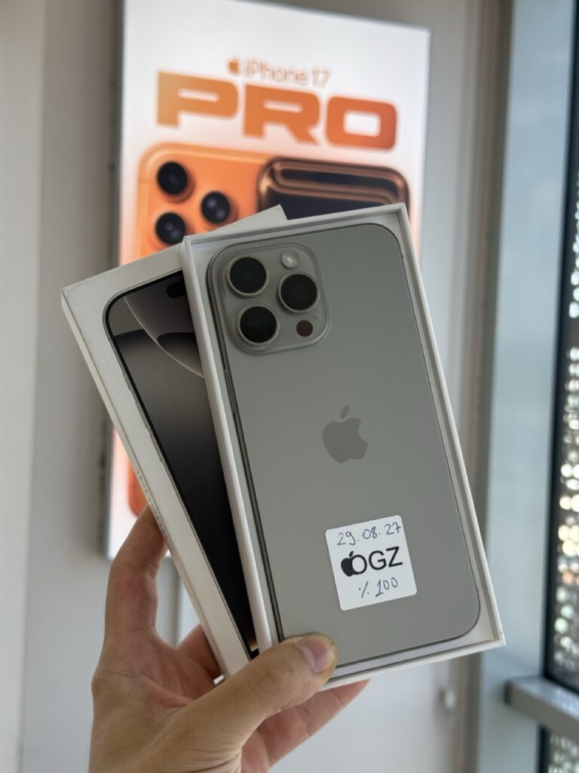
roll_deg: -1.7
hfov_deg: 30.3
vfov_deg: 39.7
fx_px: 1070
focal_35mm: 48
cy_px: 386
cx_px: 290
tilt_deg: -1.6
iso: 64
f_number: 1.78
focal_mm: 6.76
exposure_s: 1/545
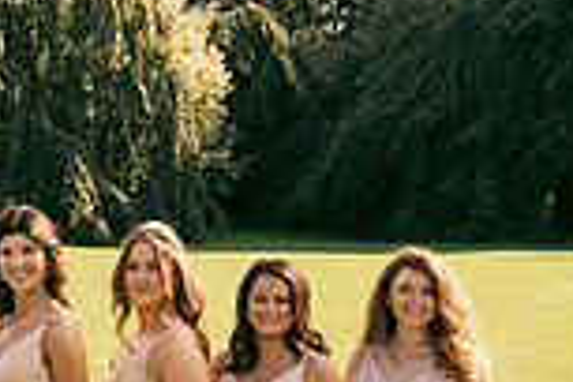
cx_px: -356
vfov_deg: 10.6
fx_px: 2053
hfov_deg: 14.5
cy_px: 215
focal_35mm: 129
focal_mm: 34
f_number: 5
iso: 100
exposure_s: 1/320
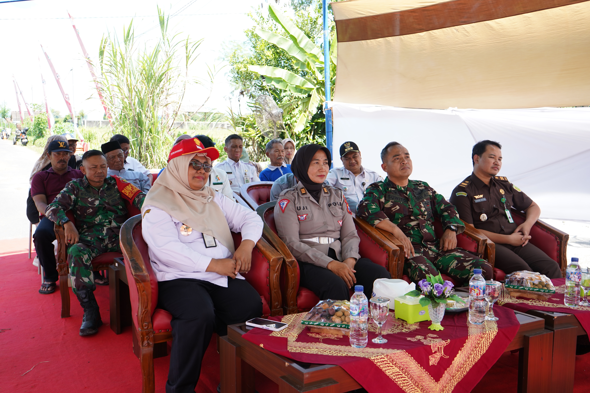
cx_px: 295
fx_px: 590
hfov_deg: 53.1
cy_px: 196
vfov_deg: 36.9
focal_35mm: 36
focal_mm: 36
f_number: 5.6
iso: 400
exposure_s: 1/250
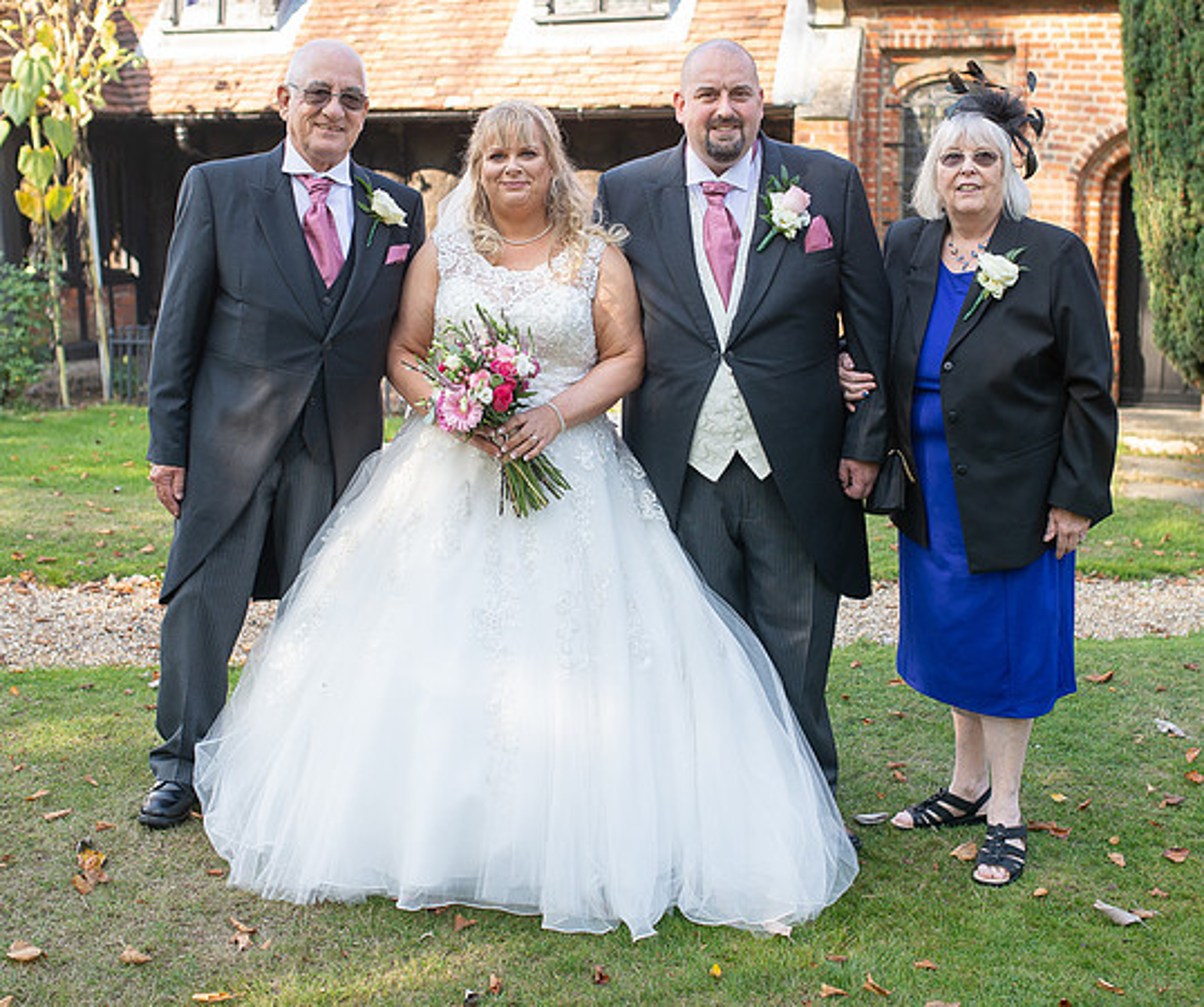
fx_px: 1798
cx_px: 600
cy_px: 391
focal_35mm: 50
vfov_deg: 31.2
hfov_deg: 37.0
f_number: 2.8
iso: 100
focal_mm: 35
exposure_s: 1/320
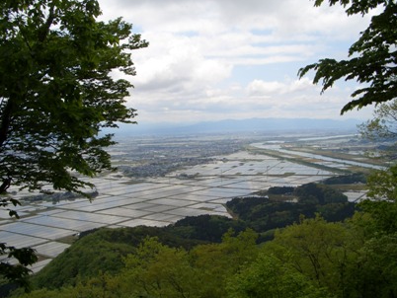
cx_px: 205
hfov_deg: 47.8
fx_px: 448
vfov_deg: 36.9
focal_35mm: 39
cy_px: 149
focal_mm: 5.8
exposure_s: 1/640
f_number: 4.3
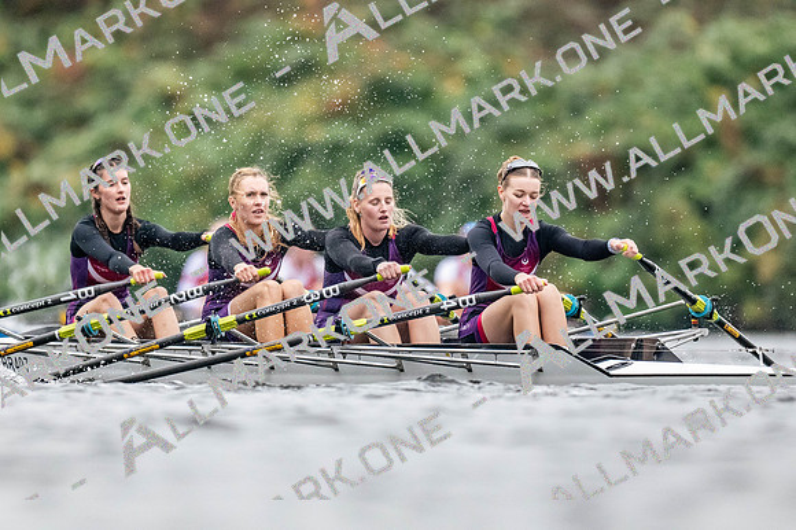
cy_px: 265
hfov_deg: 2.3
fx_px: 19888
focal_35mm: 900
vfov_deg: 1.5
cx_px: 398
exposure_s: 1/2500
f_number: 4
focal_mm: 600
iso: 3600
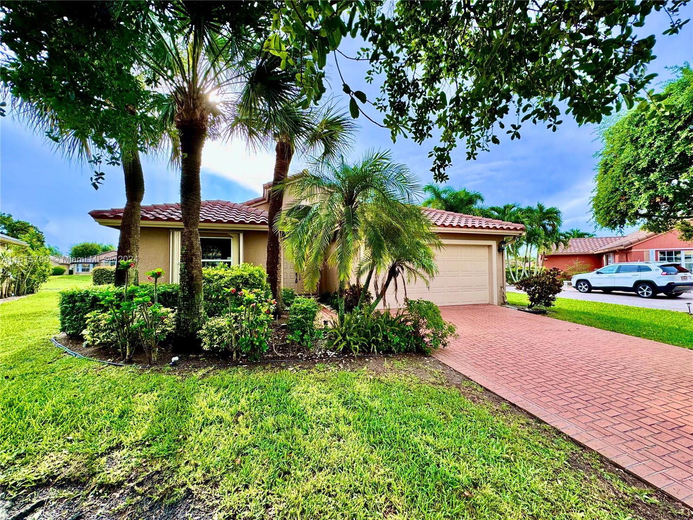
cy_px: 260
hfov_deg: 102.1
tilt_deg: +1.2
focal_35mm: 14
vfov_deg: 85.7
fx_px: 280
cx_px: 346
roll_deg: -0.2
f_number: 2.2
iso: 40
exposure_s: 1/291
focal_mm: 2.22
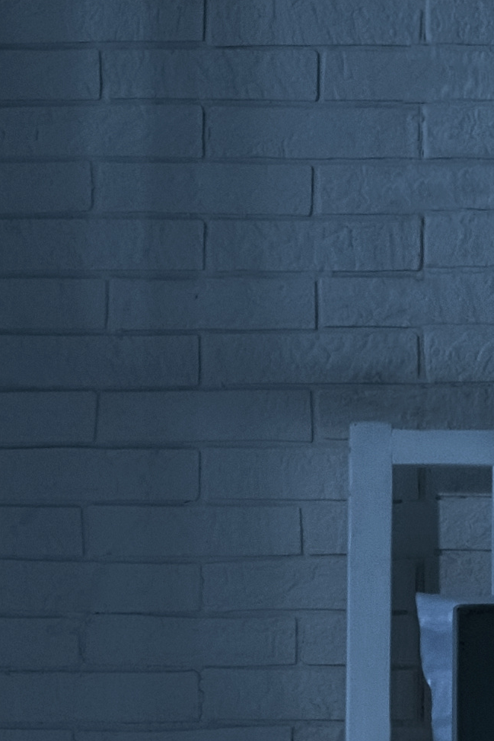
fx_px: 6172
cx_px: -85
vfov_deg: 6.9
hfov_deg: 4.6
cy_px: 669
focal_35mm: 300
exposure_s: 1/125
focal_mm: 70
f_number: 13
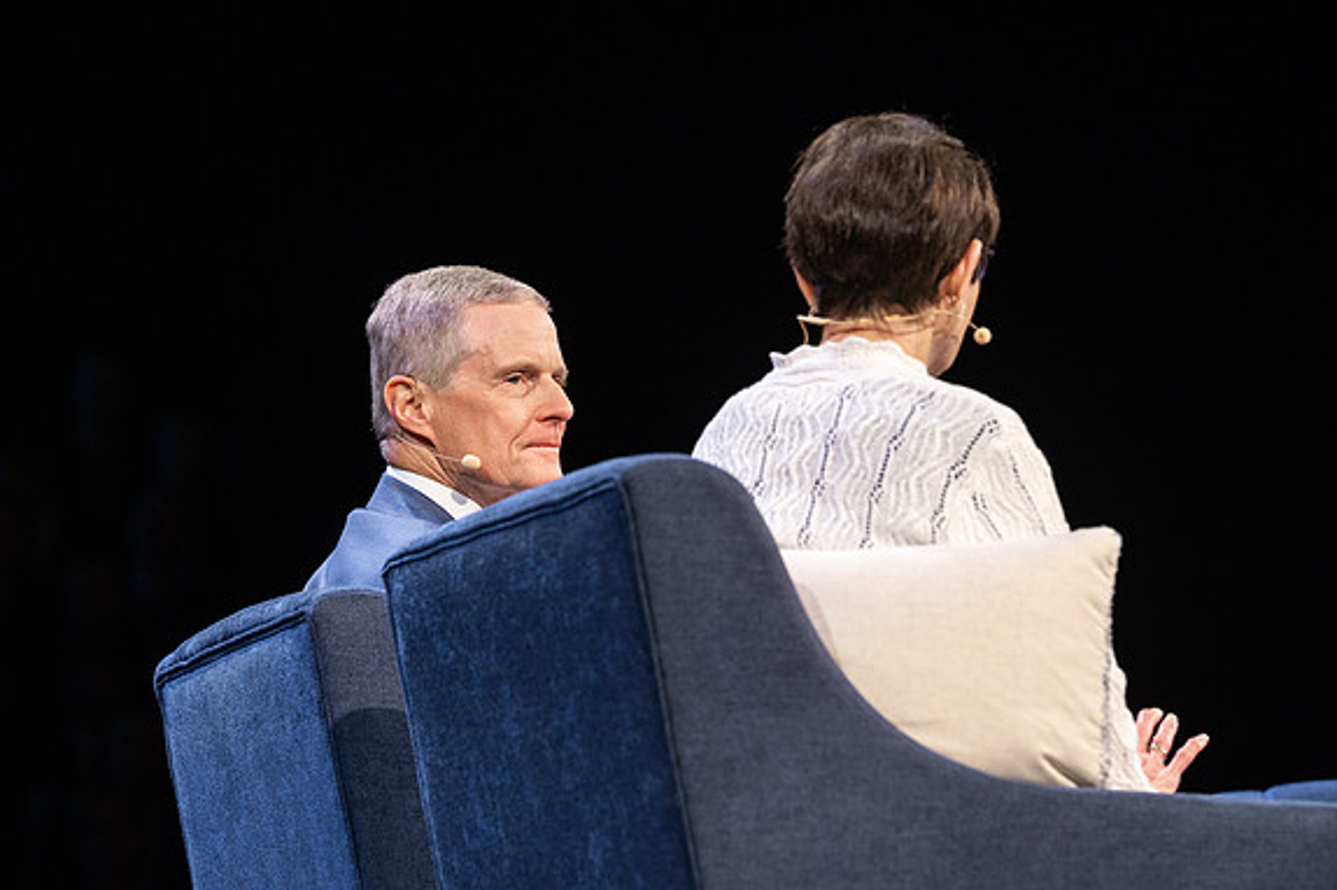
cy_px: 348
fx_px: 7794
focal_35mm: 210
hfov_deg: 9.8
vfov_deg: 6.5
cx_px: 523
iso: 1000
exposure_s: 1/160
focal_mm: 170
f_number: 5
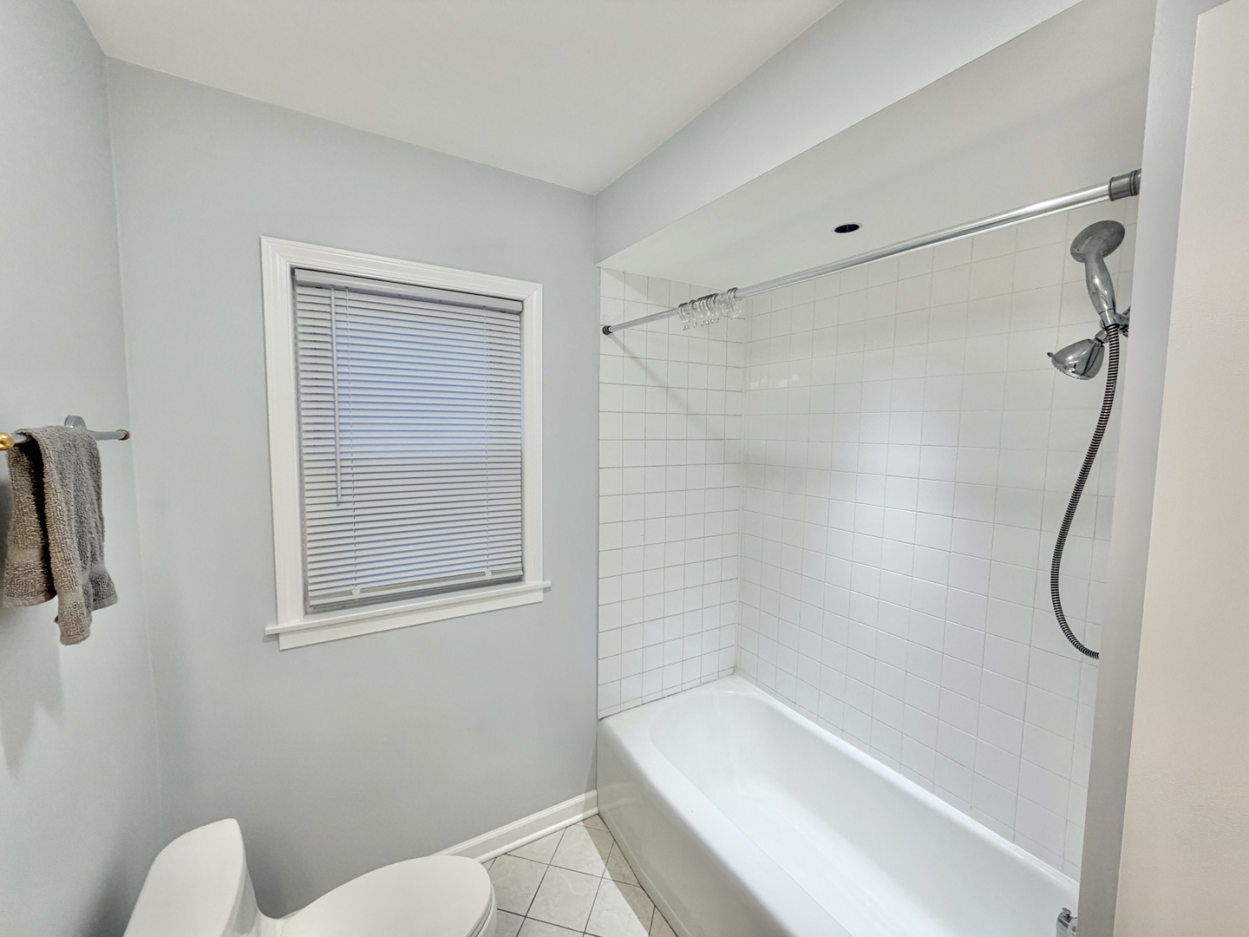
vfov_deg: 85.7
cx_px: 624
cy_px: 468
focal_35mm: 14
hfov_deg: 102.1
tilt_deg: -4.9
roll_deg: -0.1
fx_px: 505
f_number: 2.2
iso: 125
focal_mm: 2.22
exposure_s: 1/120
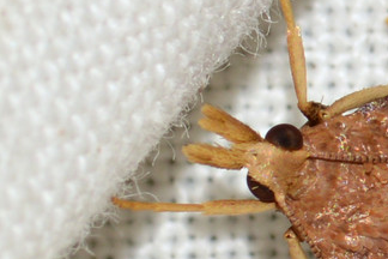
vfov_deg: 3.1
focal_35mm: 445
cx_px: 508
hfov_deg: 4.6
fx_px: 4796
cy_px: 265
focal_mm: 100
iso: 100
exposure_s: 1/200
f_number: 18
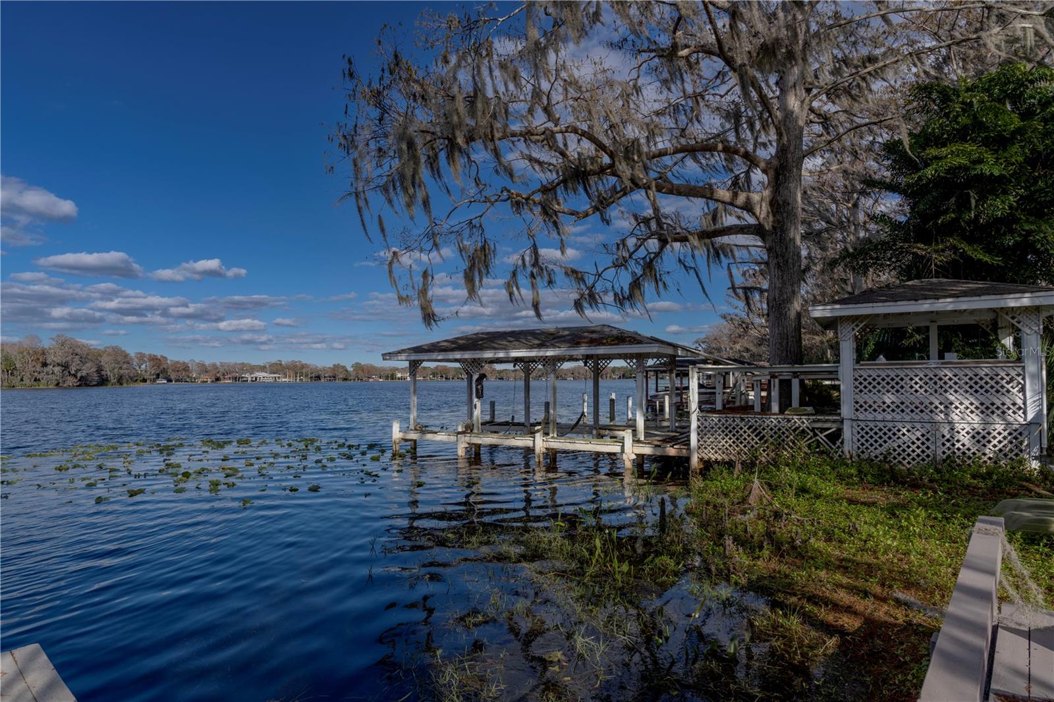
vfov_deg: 61.9
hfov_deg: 84.0
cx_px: 527
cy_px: 351
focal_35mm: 20
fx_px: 585
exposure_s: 1/200
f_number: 10
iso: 50
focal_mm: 20
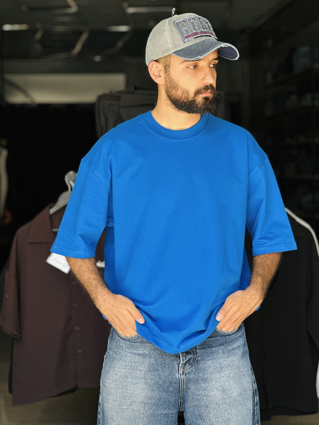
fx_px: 1057
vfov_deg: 22.7
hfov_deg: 17.2
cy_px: 189
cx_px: 172
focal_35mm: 86
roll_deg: +0.4
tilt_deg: +0.7
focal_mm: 9
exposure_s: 1/121
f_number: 2.8
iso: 64
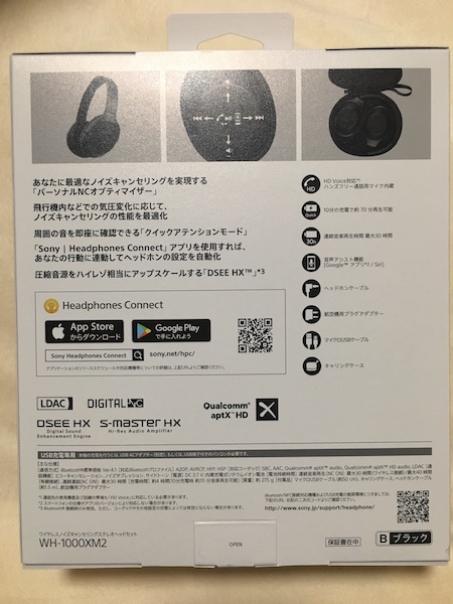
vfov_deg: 61.7
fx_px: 506
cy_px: 302
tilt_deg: -76.6
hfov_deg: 48.2
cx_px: 226
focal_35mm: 29
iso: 40
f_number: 2.2
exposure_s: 1/15
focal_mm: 4.15
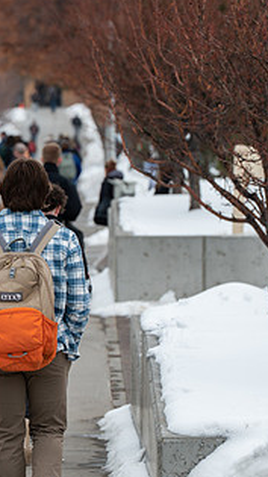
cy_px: 247
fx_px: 4918
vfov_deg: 5.6
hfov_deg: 3.1
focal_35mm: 389
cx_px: 23
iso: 160
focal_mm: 200
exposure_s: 1/400
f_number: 8
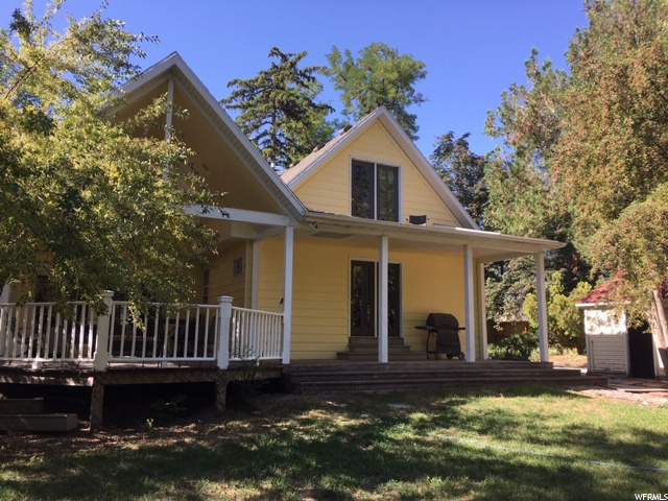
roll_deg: -0.2
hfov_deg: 61.7
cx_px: 334
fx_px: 560
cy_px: 250
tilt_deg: +9.6
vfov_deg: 48.2
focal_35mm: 29
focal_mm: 4.15
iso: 25
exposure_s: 1/427
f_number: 2.2
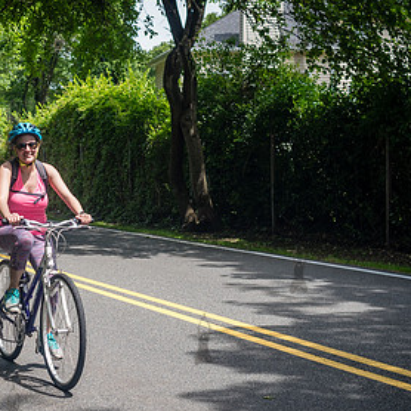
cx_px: 29
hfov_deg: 21.4
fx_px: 1061
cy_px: 241
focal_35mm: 79
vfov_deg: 21.9
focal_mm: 35
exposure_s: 1/640
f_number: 4
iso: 200
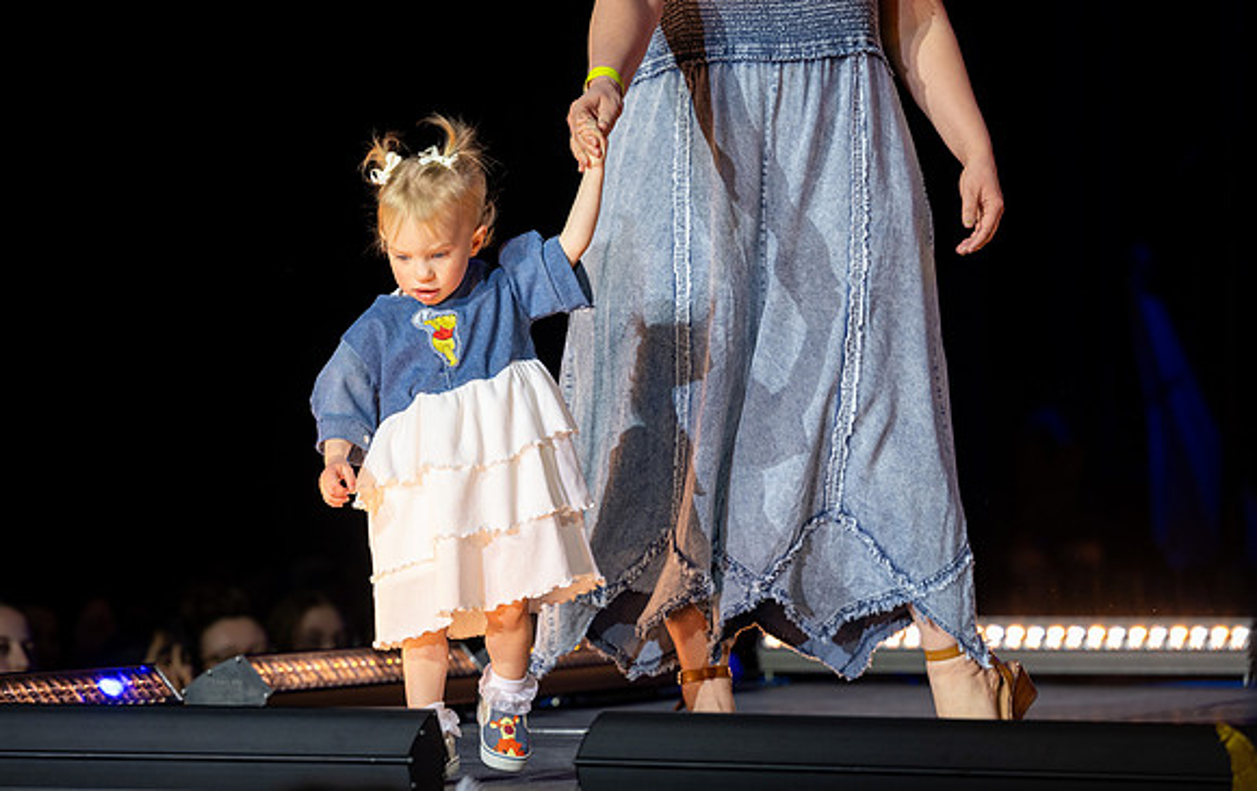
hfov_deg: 12.5
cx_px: 521
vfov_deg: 7.9
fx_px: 5721
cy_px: 282
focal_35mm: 167
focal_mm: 135
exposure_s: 1/160
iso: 400
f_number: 3.5
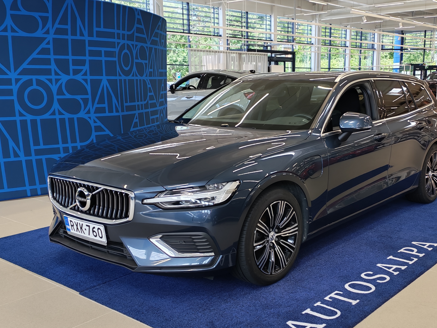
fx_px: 530
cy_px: 184
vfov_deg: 34.3
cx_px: 251
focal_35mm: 42
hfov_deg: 44.7
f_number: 1.9
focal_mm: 6.12
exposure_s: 1/100
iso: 192
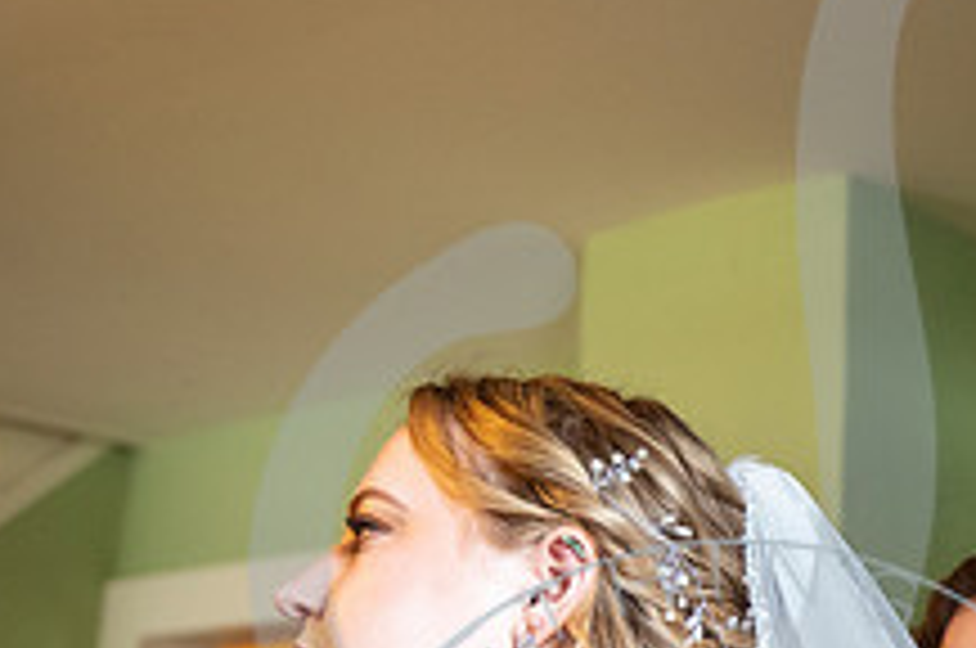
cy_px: 623
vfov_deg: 16.1
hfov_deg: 23.5
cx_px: 963
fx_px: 2247
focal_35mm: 83
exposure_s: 1/200
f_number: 2.8
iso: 1600
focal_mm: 31
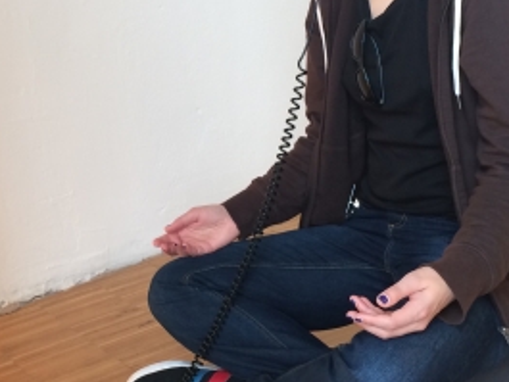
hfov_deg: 28.4
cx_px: 179
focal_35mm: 68
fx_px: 1000
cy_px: 117
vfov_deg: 21.5
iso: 40
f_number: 2.2
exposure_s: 1/40
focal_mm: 4.12
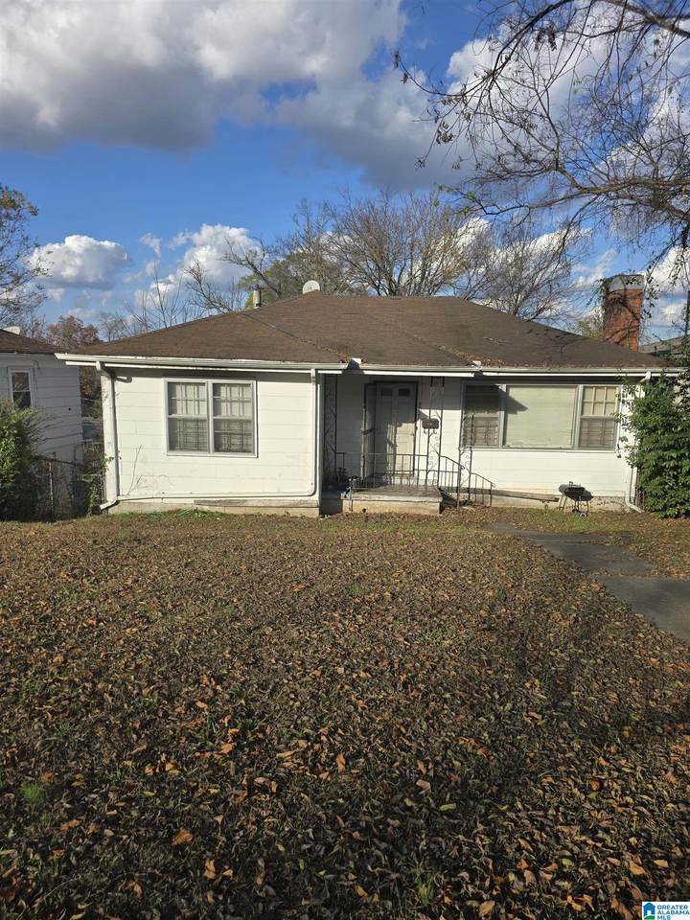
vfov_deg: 73.9
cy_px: 460
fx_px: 611
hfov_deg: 58.9
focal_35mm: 23
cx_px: 345
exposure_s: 1/773
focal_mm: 6.3
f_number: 1.7
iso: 12
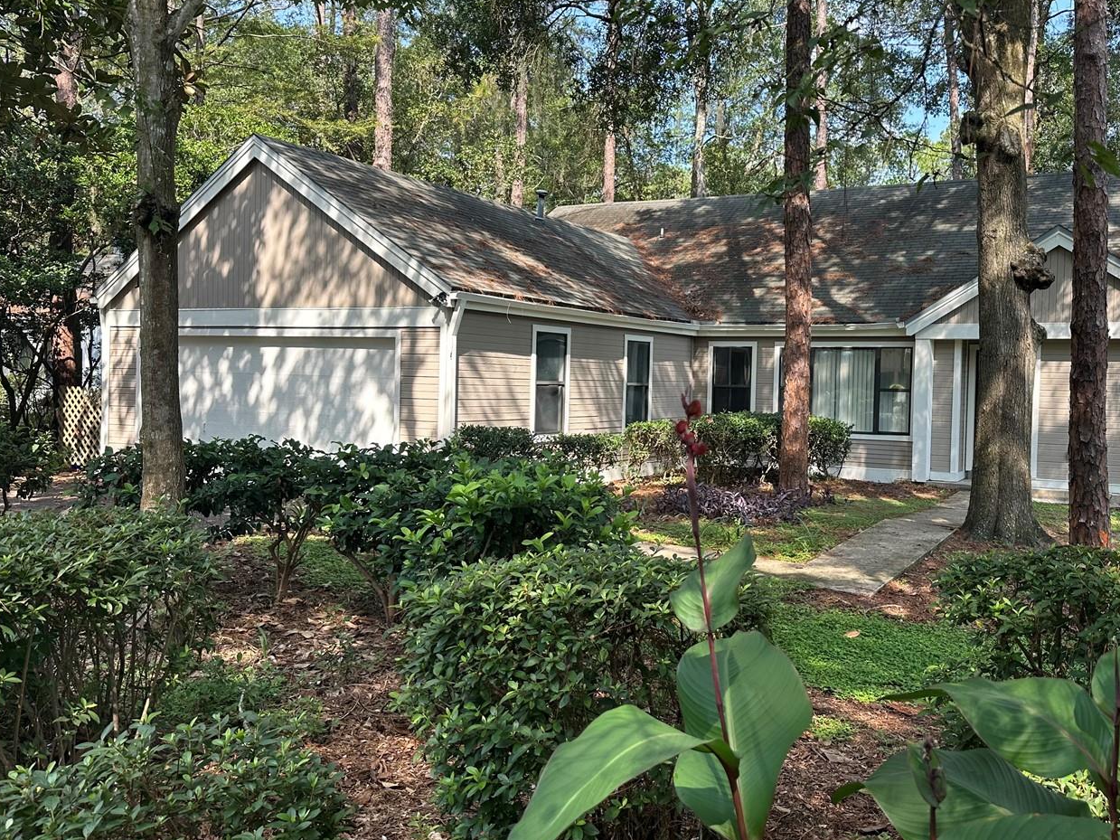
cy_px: 404
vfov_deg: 45.4
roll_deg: -0.3
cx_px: 686
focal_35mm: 31
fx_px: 1003
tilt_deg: -0.2
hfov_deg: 57.8
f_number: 1.78
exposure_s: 1/718
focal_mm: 6.86
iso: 80
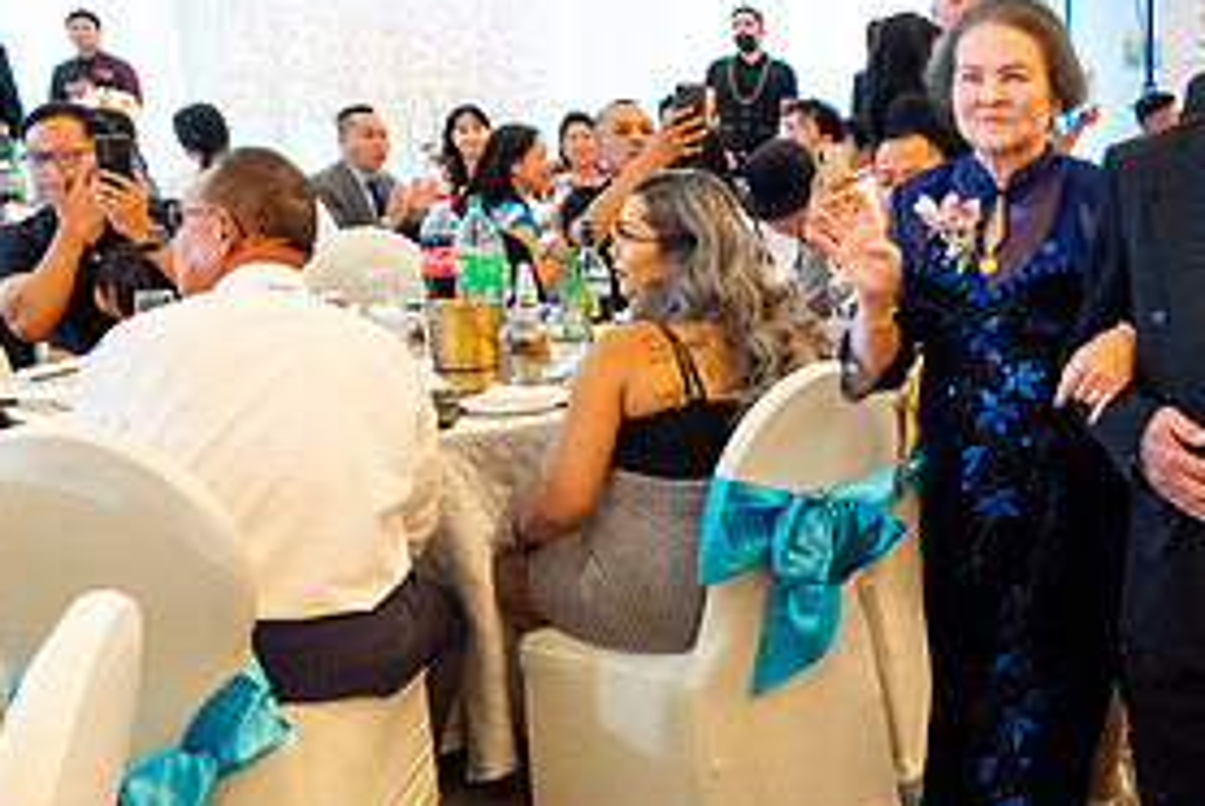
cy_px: 453
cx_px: 1144
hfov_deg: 36.4
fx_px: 1675
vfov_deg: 27.0
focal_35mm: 50
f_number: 5
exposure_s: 1/125
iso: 5000
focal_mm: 24
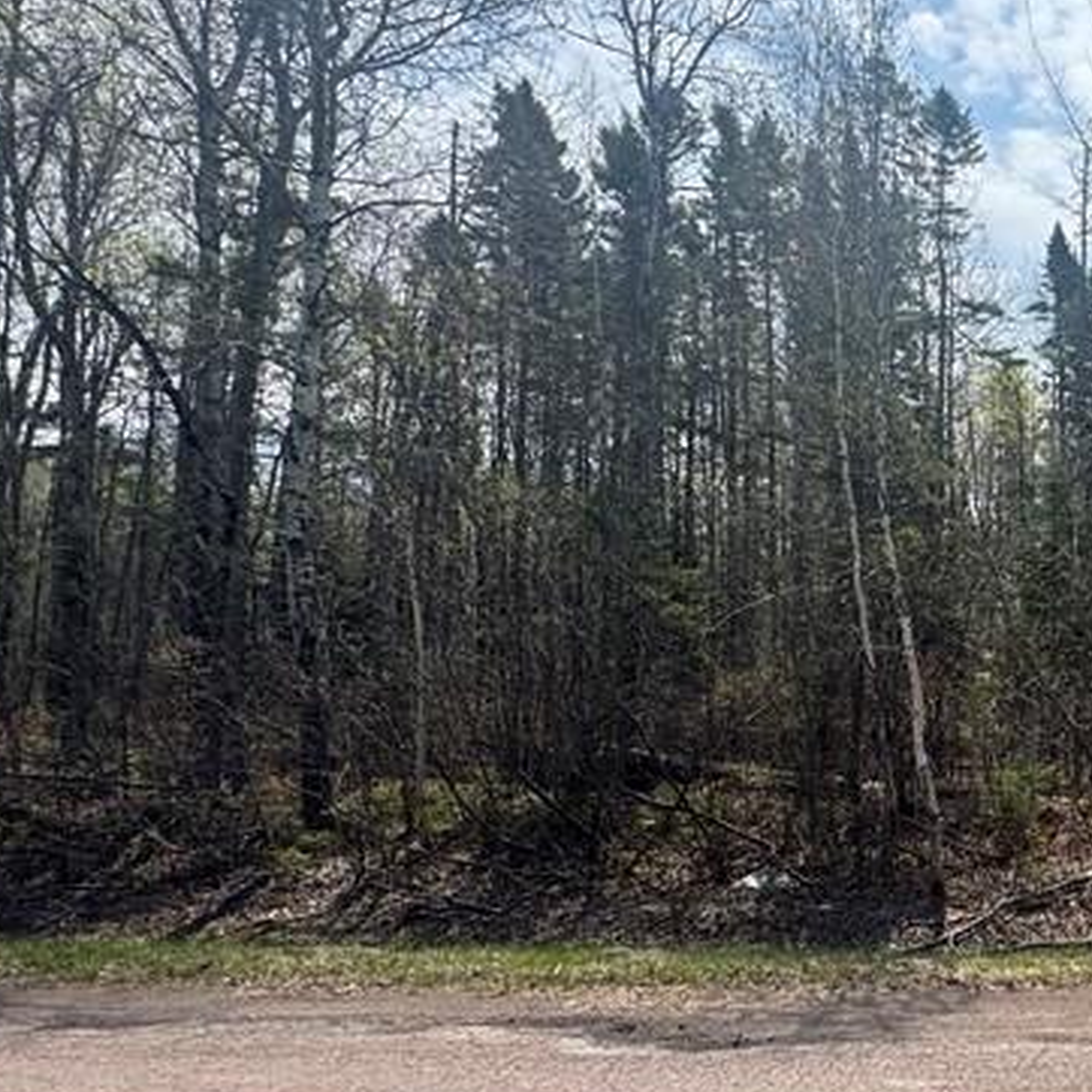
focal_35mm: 35
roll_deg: +0.6
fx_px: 1249
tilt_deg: +2.0
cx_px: 1258
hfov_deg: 37.6
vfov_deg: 47.0
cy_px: 652
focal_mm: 2.22
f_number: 2.2
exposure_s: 1/1299
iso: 40
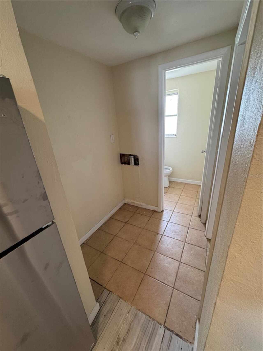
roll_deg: +5.2
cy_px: 176
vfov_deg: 102.1
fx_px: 142
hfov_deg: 85.7
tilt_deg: -20.6
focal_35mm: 14
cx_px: 132
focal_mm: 2.22
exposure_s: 1/60
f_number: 2.2
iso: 200
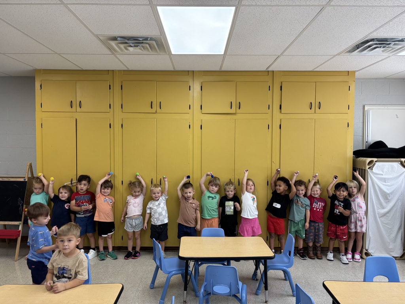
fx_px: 304
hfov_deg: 67.3
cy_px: 152
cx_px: 202
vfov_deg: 53.1
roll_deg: +0.8
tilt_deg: -2.2
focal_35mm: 26
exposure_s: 1/120
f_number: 1.6
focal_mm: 5.96
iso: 80
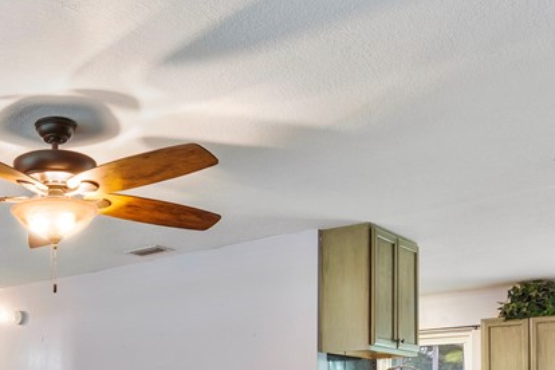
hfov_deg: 42.3
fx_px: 668
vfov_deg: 28.4
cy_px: 397
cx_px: 80
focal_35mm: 43
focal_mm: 11
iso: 320
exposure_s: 2
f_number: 6.3
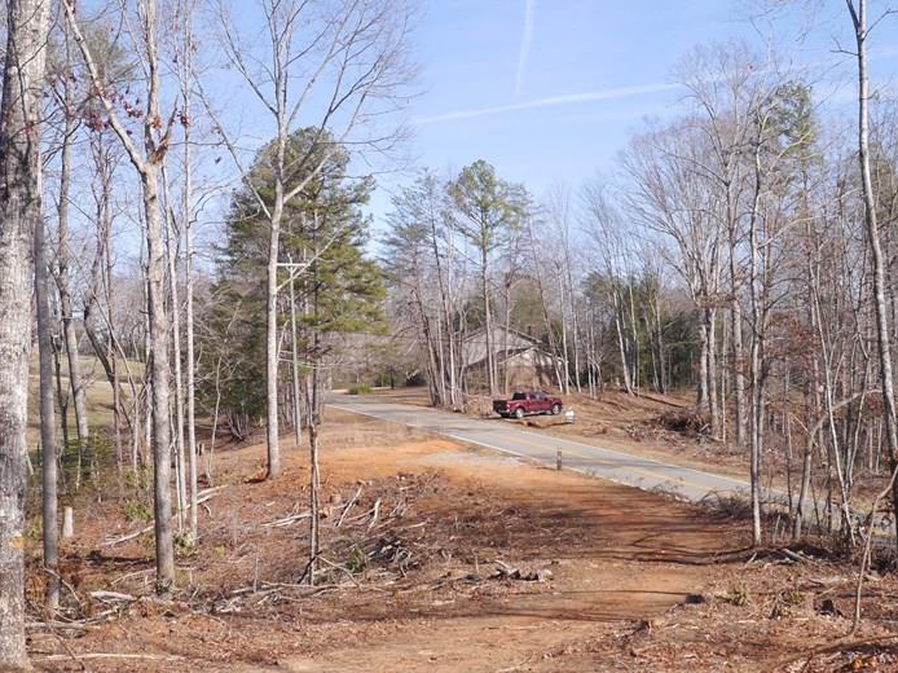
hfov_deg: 31.0
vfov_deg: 23.6
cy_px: 383
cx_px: 582
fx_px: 1608
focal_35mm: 62
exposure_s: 1/250
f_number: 7.1
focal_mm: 21
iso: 160
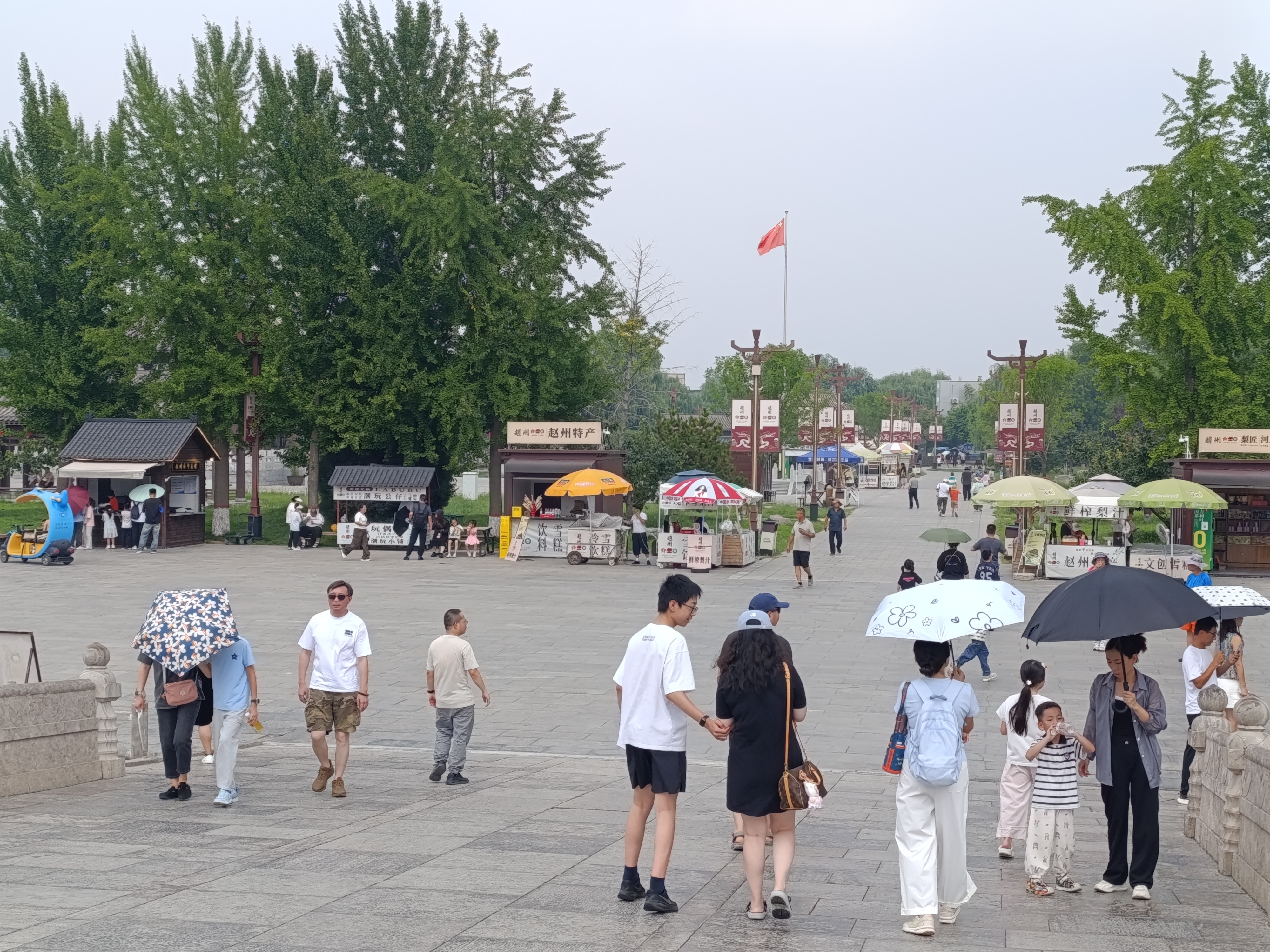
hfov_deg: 40.4
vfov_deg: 30.9
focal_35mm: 47
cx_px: 626
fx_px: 1724
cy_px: 483
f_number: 1.6
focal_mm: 6.14
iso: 50
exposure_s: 1/544
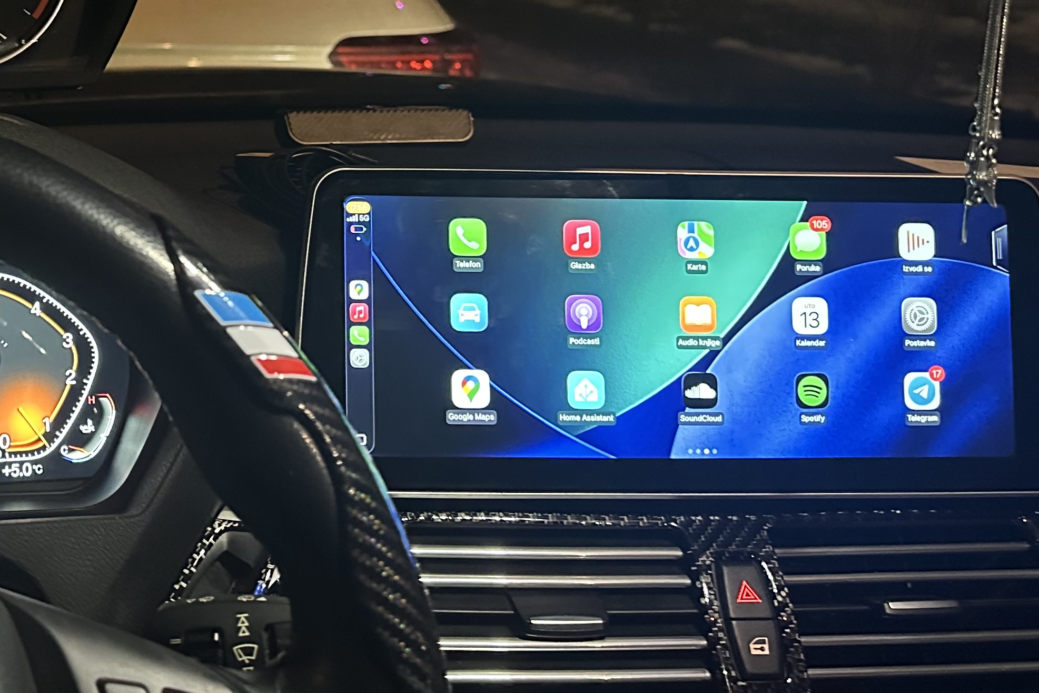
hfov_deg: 37.1
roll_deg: +0.1
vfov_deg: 26.1
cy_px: 148
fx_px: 1472
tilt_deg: -12.3
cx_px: 164
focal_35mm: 51
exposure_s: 1/39
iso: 1000
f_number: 1.78
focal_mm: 6.86
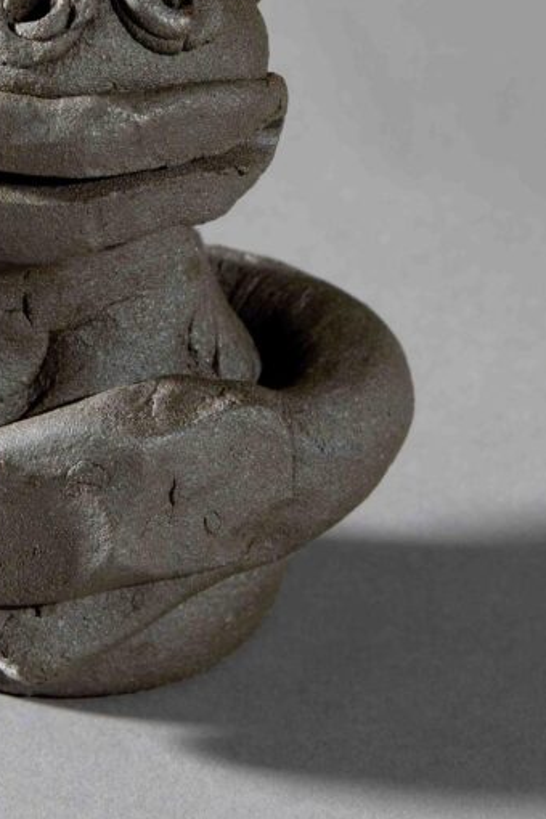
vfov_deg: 9.7
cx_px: 160
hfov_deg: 6.5
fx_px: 4800
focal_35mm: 211
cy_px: 128
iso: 50
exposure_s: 1/125
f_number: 11
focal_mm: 70
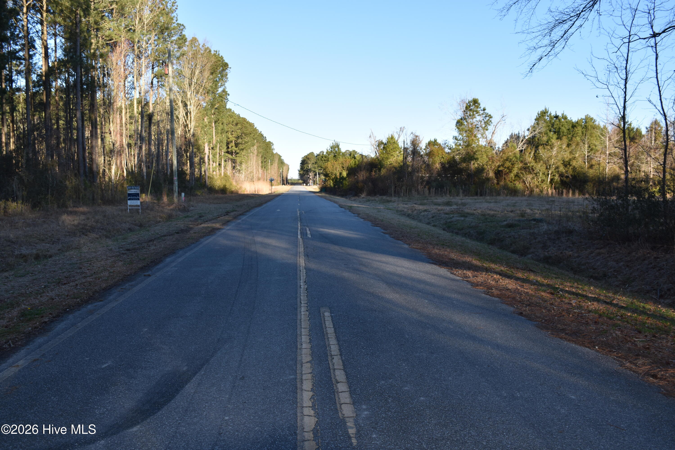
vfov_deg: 43.6
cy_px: 225
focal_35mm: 30
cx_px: 338
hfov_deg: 61.9
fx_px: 562
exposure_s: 1/160
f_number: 6.3
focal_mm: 20
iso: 100
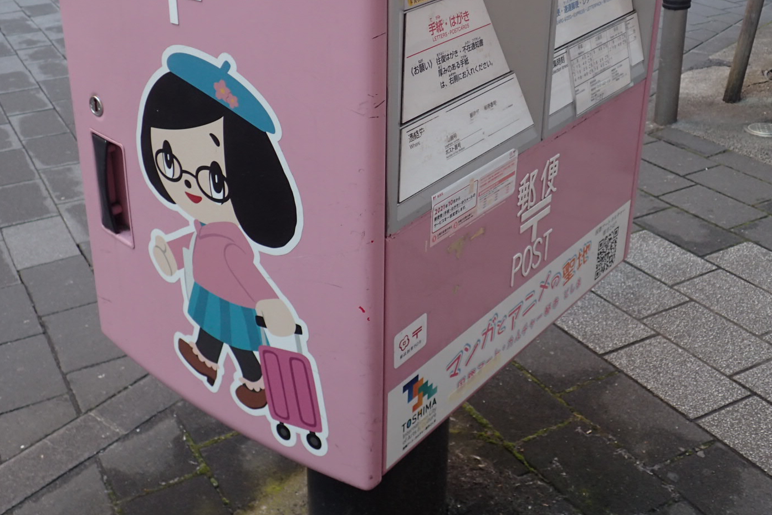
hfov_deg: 45.4
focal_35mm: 43
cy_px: 156
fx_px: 922
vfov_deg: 30.9
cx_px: 344
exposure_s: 1/100
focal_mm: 5.5
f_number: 2.3
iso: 100
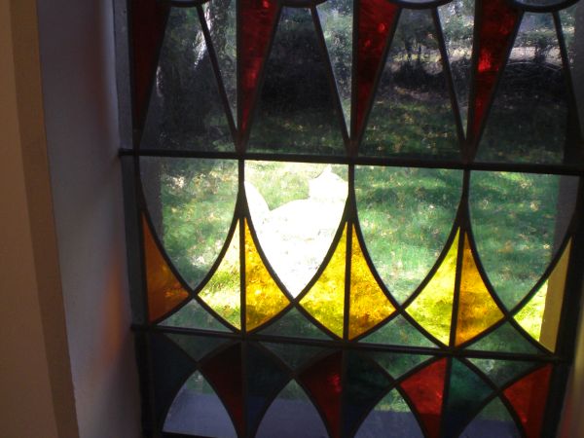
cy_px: 219
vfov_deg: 37.7
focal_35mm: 38
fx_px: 641
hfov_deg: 49.0
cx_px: 292
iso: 200
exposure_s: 1/50
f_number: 3.1
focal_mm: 6.3
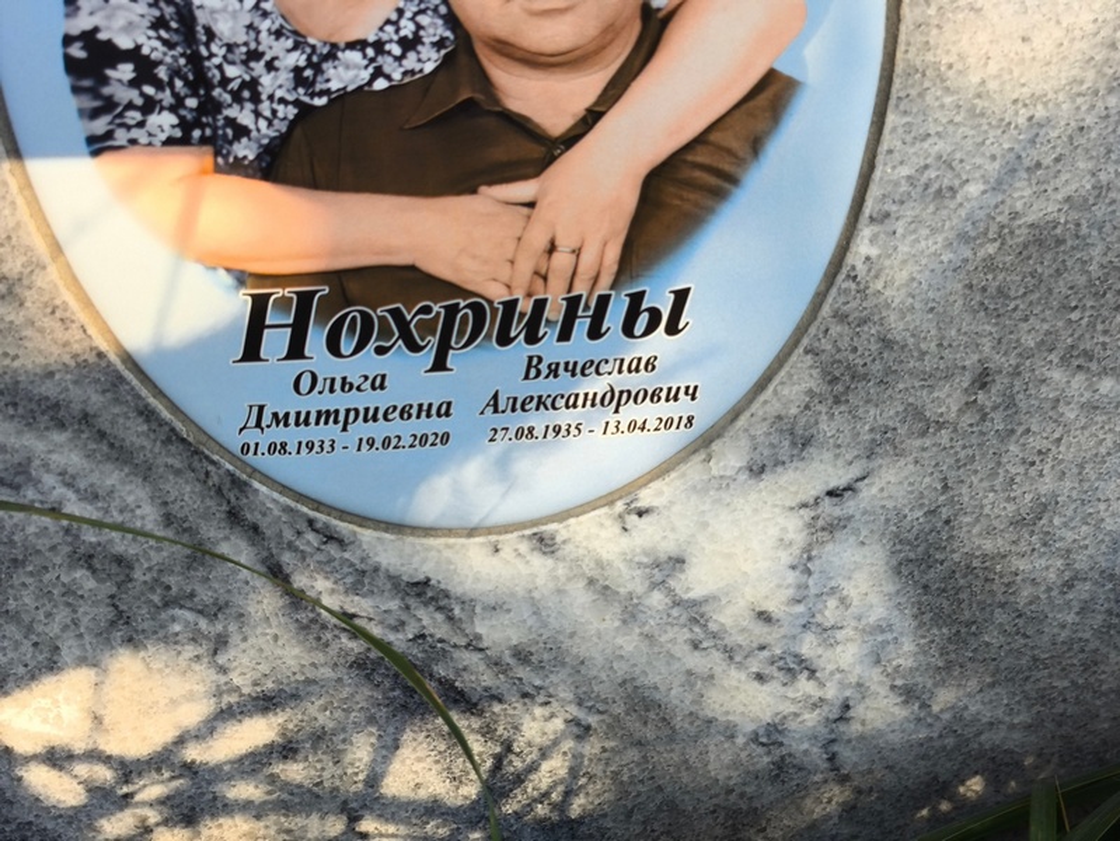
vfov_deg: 29.1
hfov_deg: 38.2
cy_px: 420
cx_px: 560
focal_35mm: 50
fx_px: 1618
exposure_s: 1/273
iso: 50
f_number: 1.7
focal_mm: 4.71
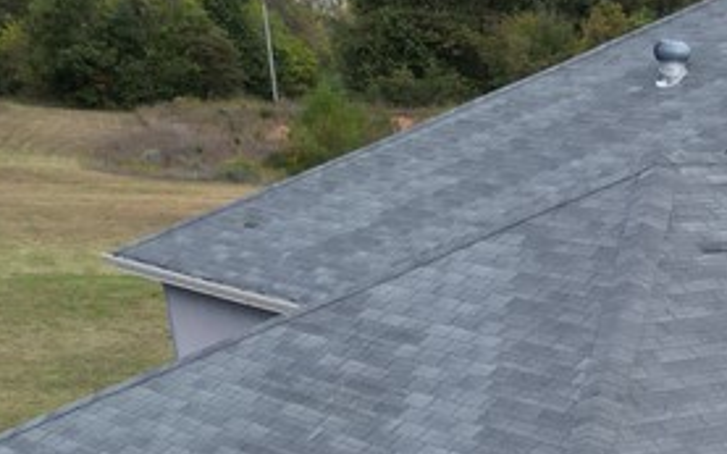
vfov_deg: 13.1
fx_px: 1862
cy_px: 695
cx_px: 1126
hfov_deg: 19.1
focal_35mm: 94
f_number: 1.7
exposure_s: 1/1250
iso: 150
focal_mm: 6.72
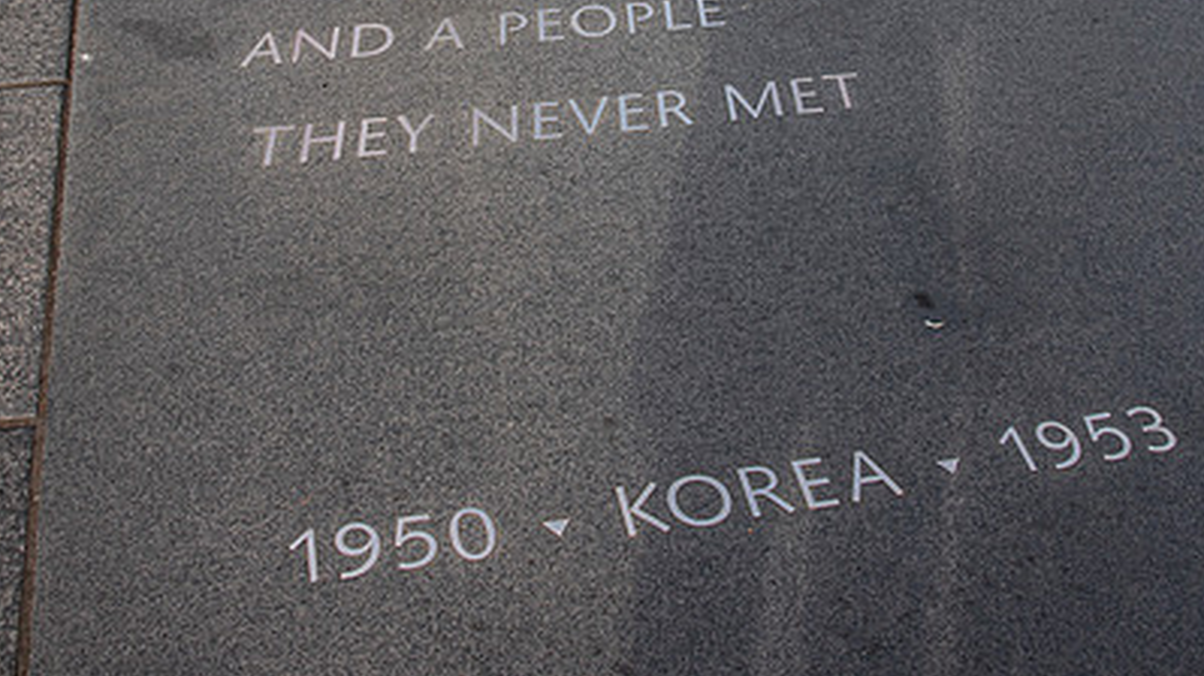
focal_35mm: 47
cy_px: -24
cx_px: 534
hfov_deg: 43.7
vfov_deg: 24.1
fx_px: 1500
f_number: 10
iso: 200
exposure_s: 1/160
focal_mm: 24
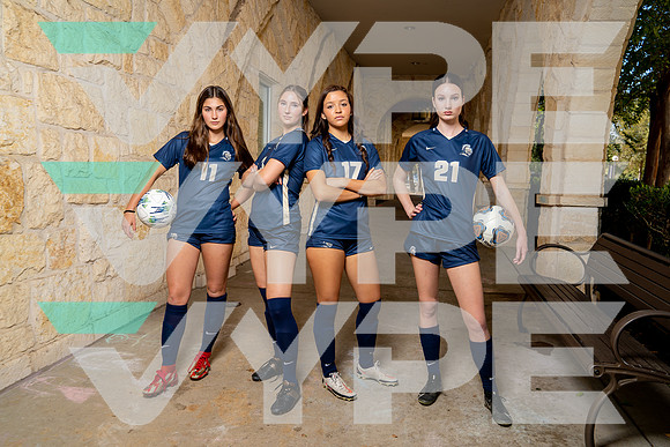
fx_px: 521
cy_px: 224
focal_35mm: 28
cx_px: 335
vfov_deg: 46.4
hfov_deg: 65.5
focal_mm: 28
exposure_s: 1/250
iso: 100
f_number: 5
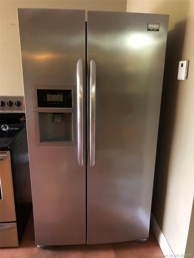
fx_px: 209
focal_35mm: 28
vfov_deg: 63.4
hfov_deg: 49.7
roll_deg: -0.2
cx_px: 97
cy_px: 129
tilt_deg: -15.8
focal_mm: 3.99
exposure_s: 1/4
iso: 100
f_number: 1.8
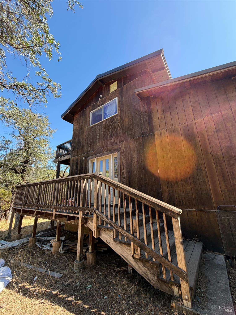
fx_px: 127
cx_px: 118
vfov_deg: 102.0
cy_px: 158
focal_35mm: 14
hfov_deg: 85.7
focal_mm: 2.22
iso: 50
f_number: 2.2
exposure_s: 1/383
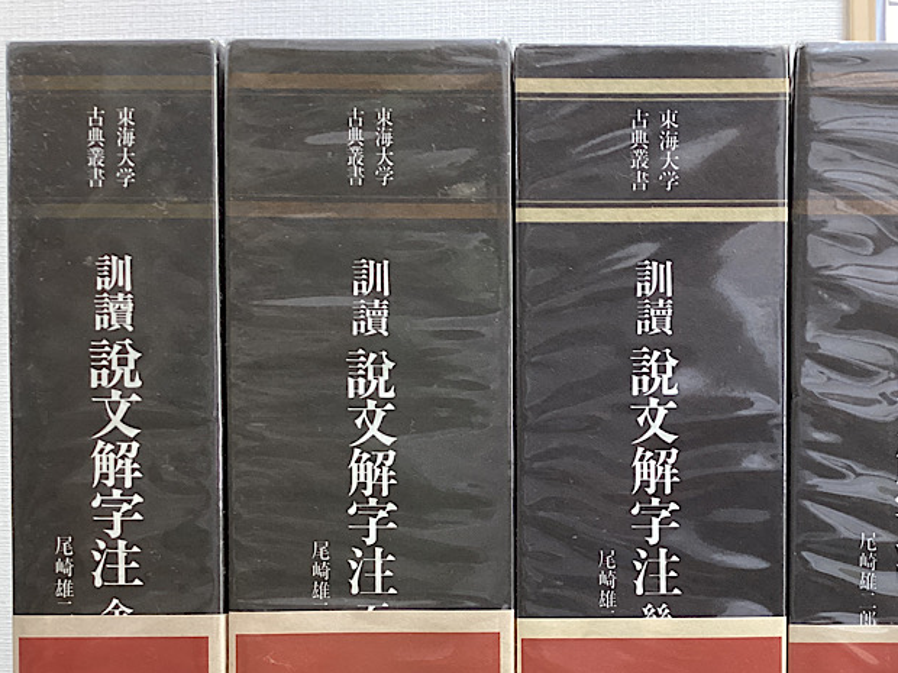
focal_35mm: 50
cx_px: 672
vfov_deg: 28.6
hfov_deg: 37.3
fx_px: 1297
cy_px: 525
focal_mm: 3.3
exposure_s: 1/50
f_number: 2.4
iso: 250
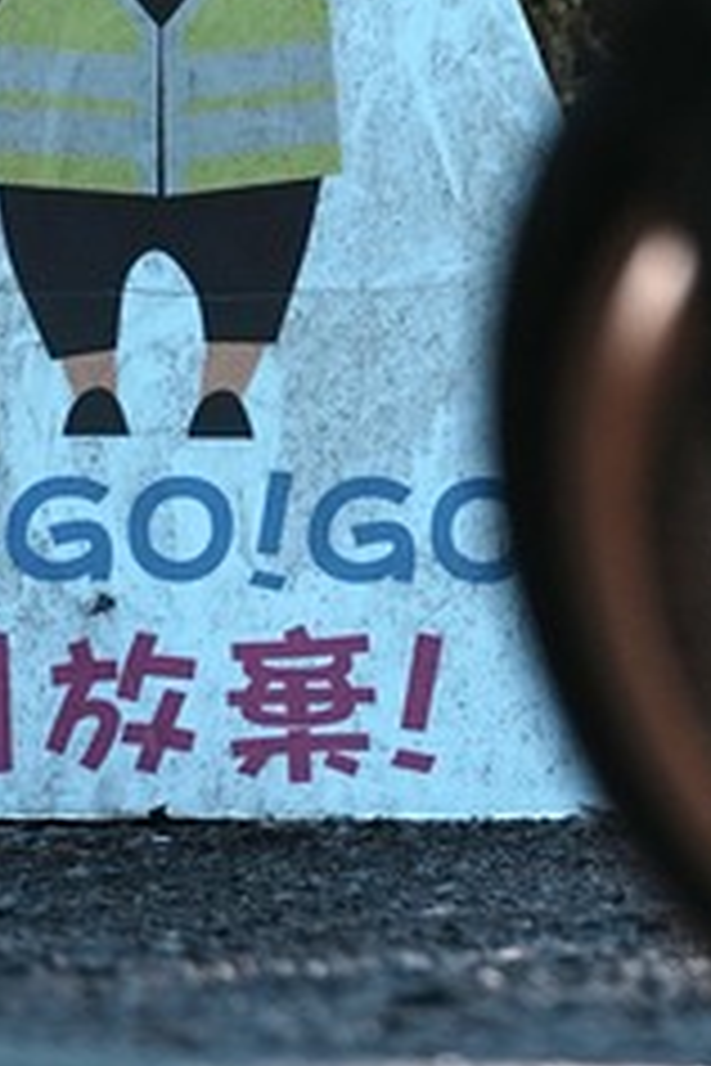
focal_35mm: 478
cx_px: 873
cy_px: -598
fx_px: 14160
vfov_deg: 4.3
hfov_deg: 2.9
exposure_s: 1/1000
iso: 250
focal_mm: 97
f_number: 2
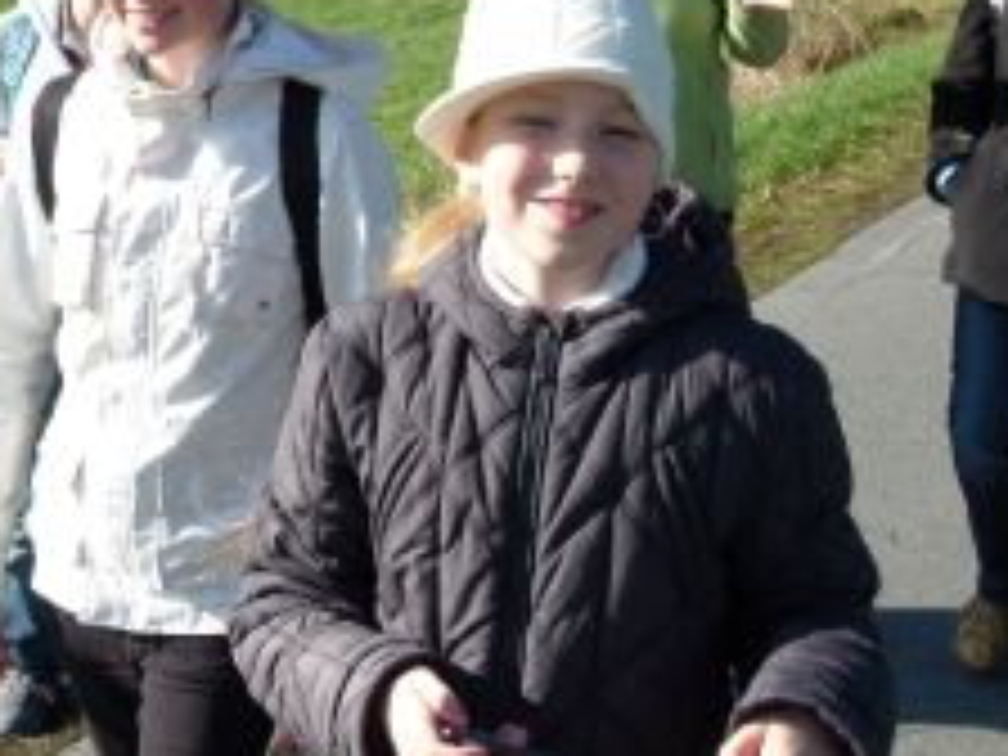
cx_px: 454
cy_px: 112
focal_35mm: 75
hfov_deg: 26.0
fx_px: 2184
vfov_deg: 19.4
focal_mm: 7.6
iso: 100
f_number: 3.2
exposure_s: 1/500
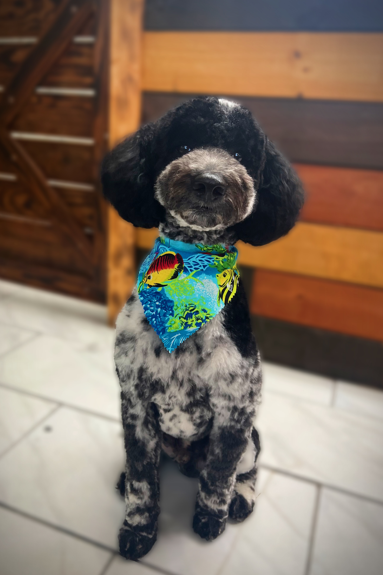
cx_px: 179
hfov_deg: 46.4
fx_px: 447
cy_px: 297
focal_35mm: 28
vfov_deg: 65.5
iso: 125
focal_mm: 5.7
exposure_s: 1/60
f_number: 1.5
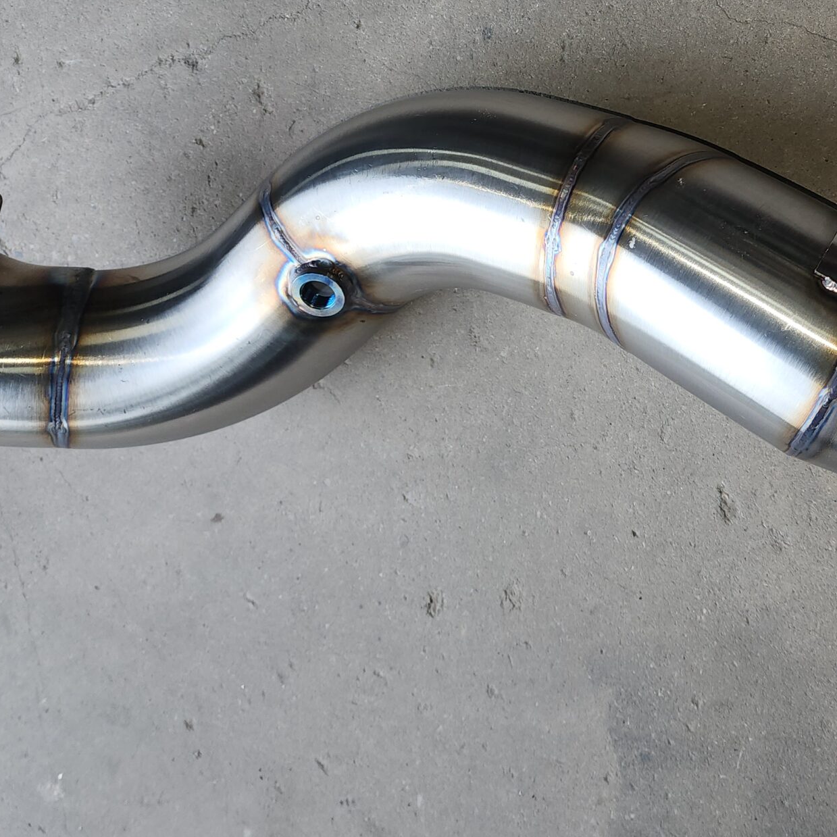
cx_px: 556
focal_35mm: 42
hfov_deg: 39.6
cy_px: 200
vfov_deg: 38.9
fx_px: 1149
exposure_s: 1/50
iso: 32
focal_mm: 6.4
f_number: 1.8
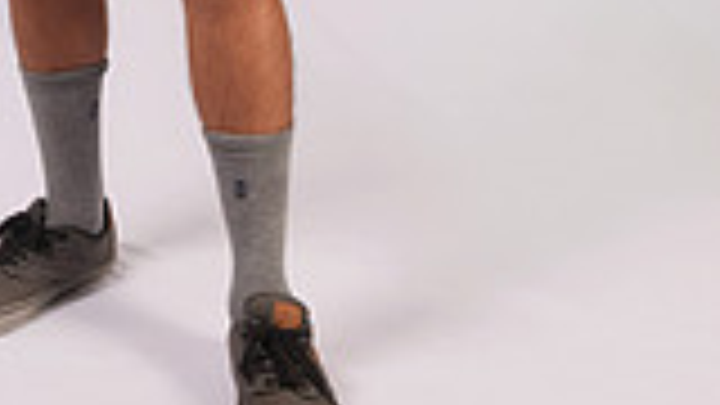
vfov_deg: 10.7
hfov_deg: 21.1
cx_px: 126
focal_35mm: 100
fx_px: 1909
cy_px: -486
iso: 160
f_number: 5.6
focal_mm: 34
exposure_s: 1/125
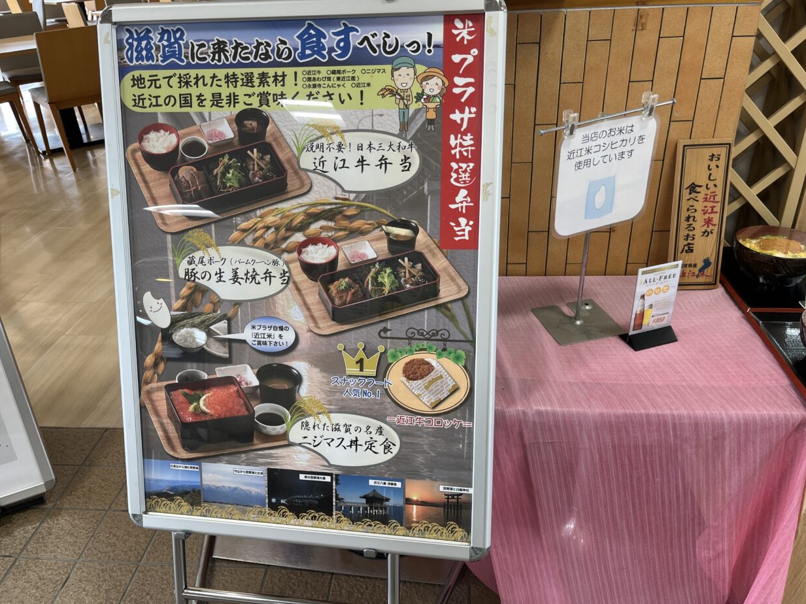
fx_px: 628
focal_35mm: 27
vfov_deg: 51.3
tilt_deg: -30.1
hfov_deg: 65.3
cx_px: 391
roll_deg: +3.7
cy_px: 295
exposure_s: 1/120
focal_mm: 5.1
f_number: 1.6
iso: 50
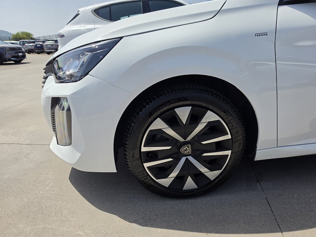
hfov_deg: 73.9
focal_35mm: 23
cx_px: 158
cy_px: 118
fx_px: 210
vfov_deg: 58.9
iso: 64
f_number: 1.4
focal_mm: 6.5
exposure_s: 1/7939
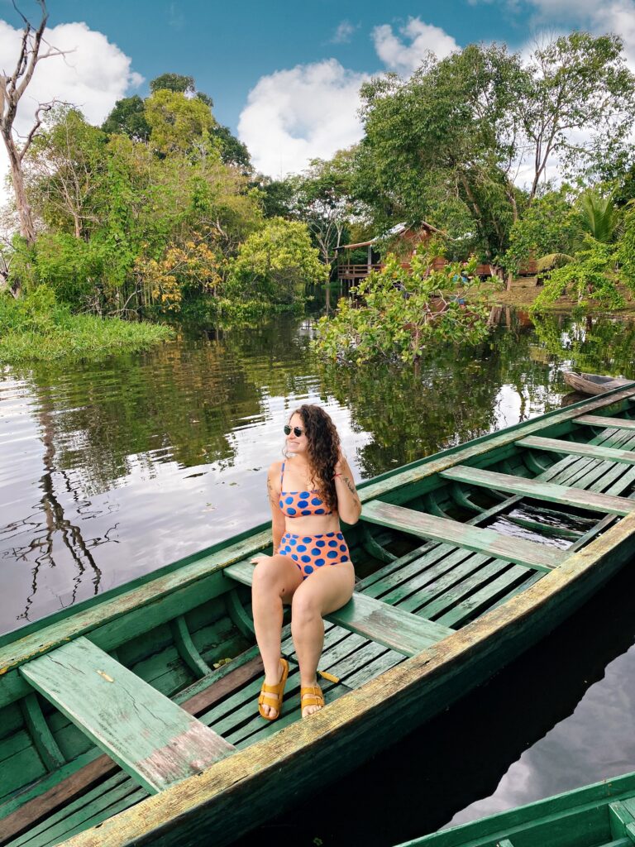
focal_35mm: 26
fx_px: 636
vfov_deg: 67.3
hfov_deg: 53.1
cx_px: 318
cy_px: 424
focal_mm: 4.25
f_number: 1.8
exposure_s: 1/236
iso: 32
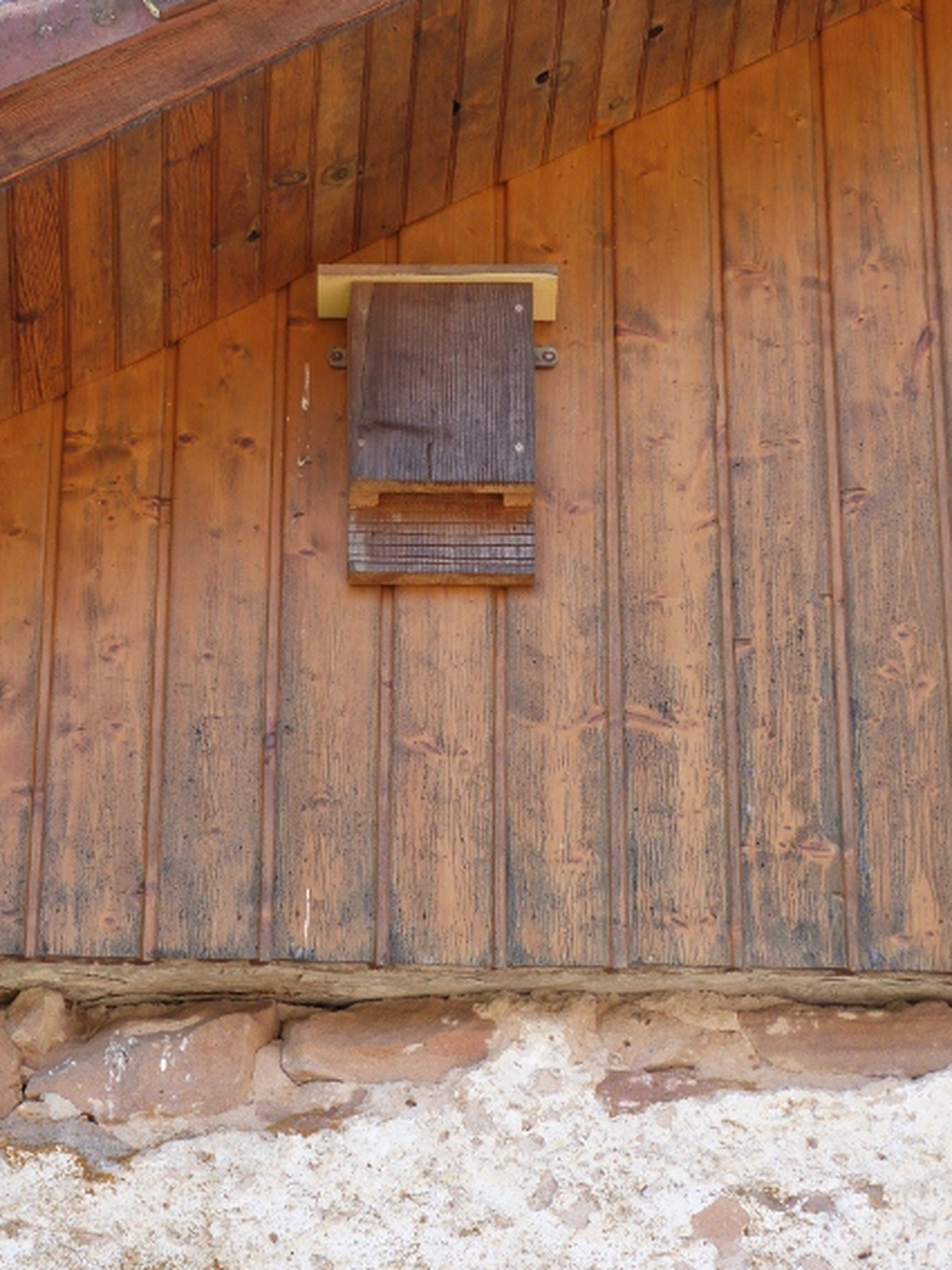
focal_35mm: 158
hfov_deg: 9.4
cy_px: 558
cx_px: 479
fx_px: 5796
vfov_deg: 12.5
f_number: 3.6
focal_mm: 25.4
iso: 100
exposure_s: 1/125
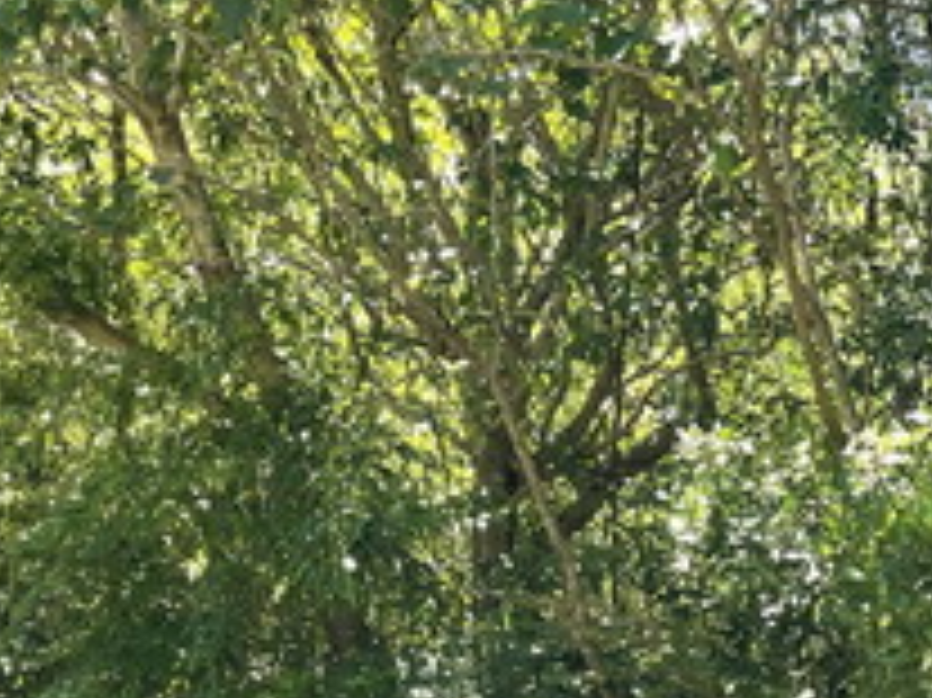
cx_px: 937
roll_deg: -1.9
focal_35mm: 83
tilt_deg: -8.7
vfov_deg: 16.3
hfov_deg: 22.6
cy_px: 1020
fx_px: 2233
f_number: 1.6
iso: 40
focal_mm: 4.2
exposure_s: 1/121
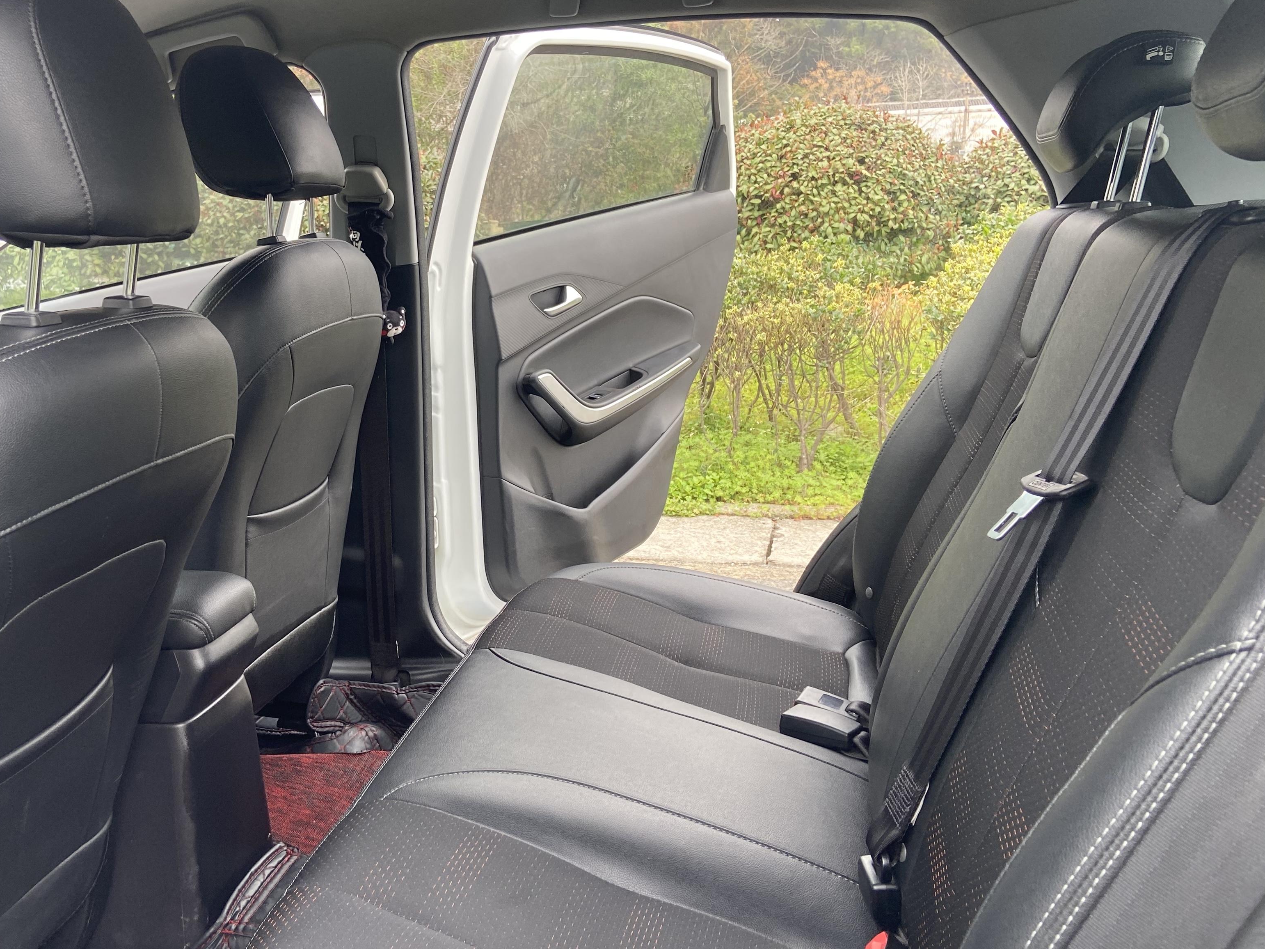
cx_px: 488
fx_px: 1242
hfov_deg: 53.5
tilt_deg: -9.0
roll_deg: +2.9
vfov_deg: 41.8
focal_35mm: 34
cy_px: 454
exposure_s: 1/122
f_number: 1.8
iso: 64
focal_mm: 4.25
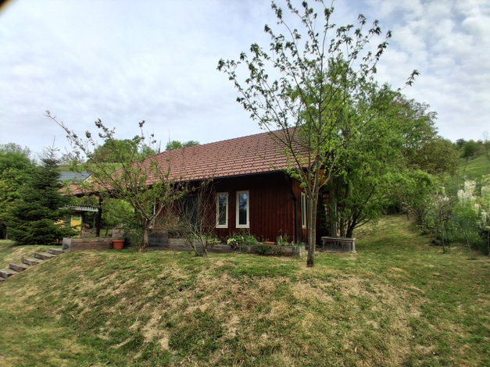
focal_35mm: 17
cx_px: 245
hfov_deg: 91.0
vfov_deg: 74.7
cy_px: 184
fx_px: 241
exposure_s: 1/1623
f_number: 2.2
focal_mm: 1.4
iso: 50
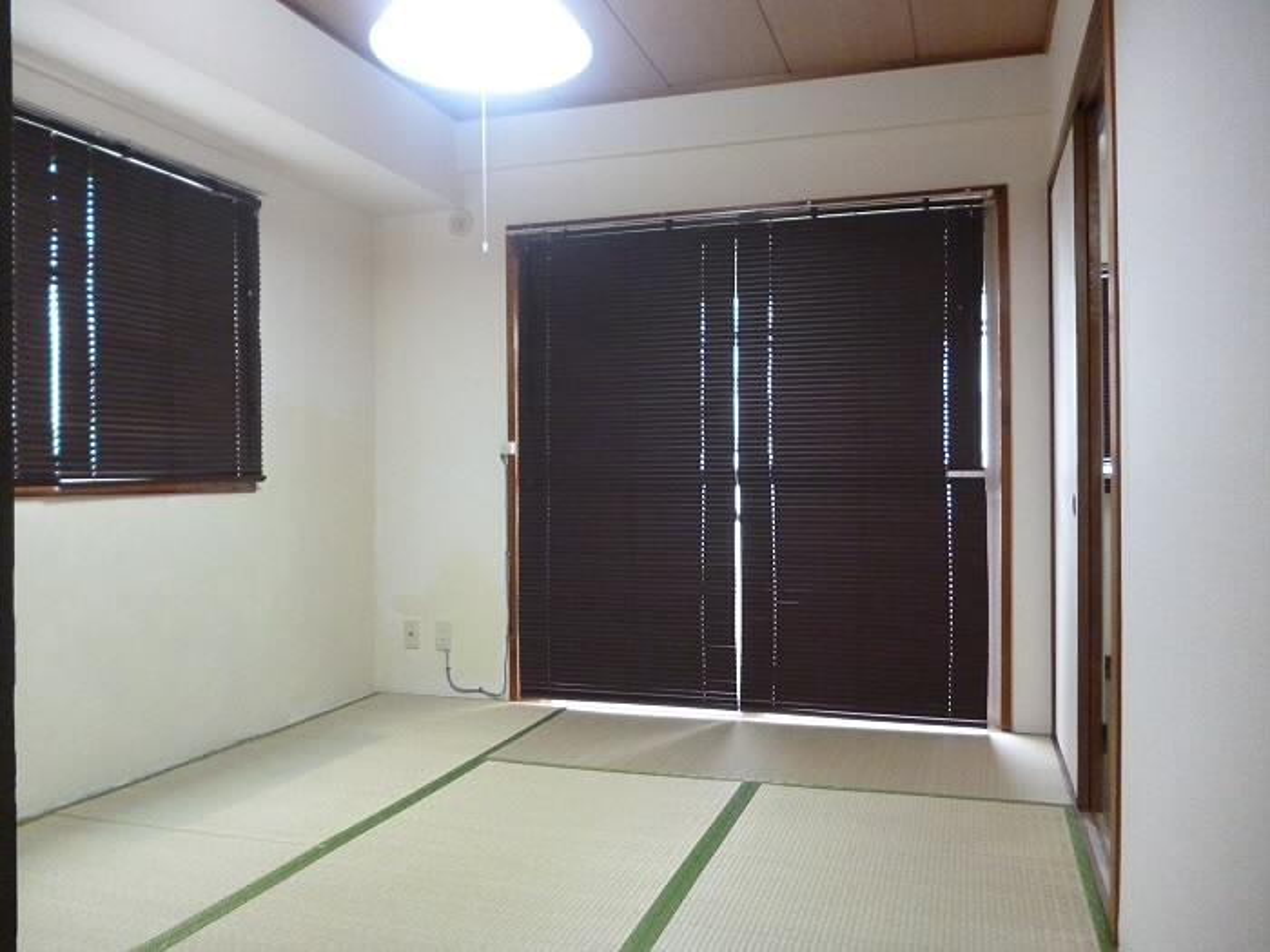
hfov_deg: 63.4
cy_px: 476
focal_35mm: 28
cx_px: 635
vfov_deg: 49.7
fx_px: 1027
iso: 800
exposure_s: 1/50
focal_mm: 5
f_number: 3.1
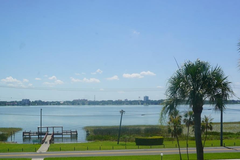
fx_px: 287
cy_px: 122
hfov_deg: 45.2
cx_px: 95
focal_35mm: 43
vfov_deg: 30.6
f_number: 10
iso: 100
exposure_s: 1/160
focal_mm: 16
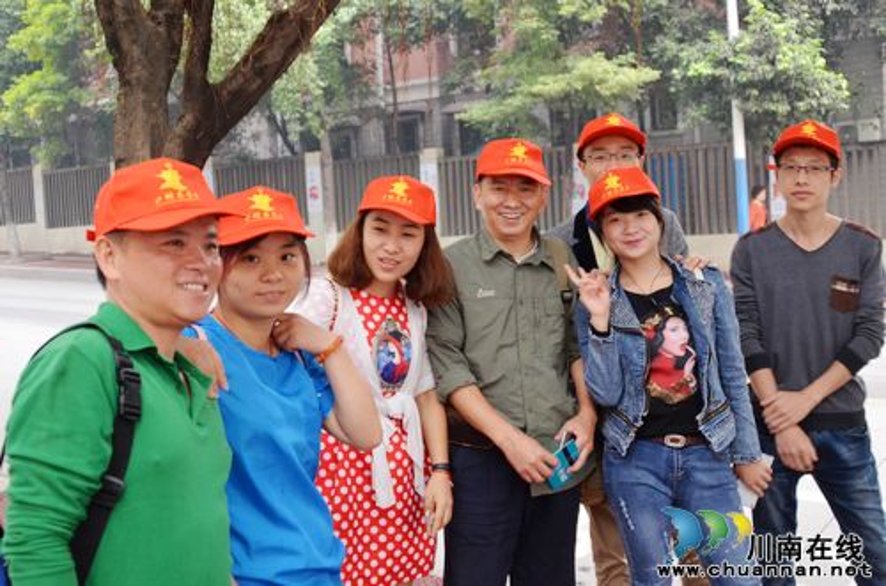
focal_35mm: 42
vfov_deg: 31.7
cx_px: 443
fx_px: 1031
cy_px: 293
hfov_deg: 46.5
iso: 640
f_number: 3.5
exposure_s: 1/45
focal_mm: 28
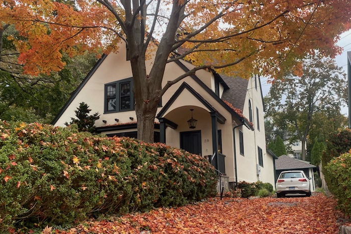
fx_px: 341
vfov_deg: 37.6
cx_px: 217
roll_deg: +2.8
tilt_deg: +9.6
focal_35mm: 35
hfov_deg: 53.9
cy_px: 147
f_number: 1.8
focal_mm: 4.25
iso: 64
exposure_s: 1/122
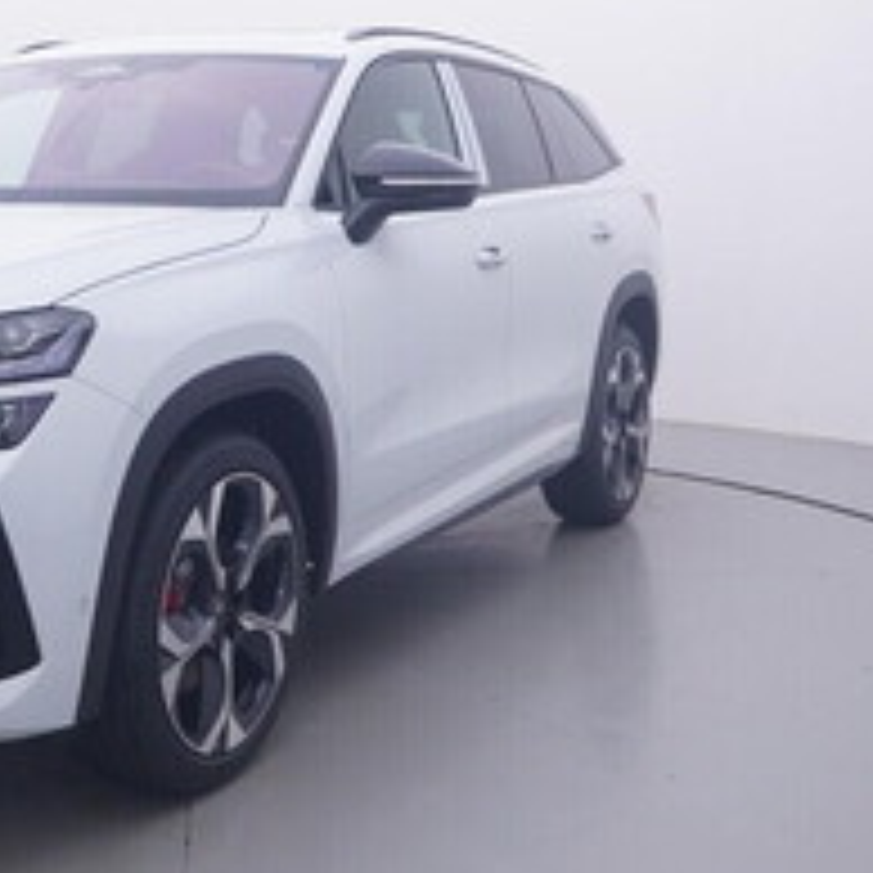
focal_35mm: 54
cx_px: 218
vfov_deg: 31.2
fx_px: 1547
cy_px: 268
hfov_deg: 31.0
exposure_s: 1/80
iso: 200
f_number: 5
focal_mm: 15
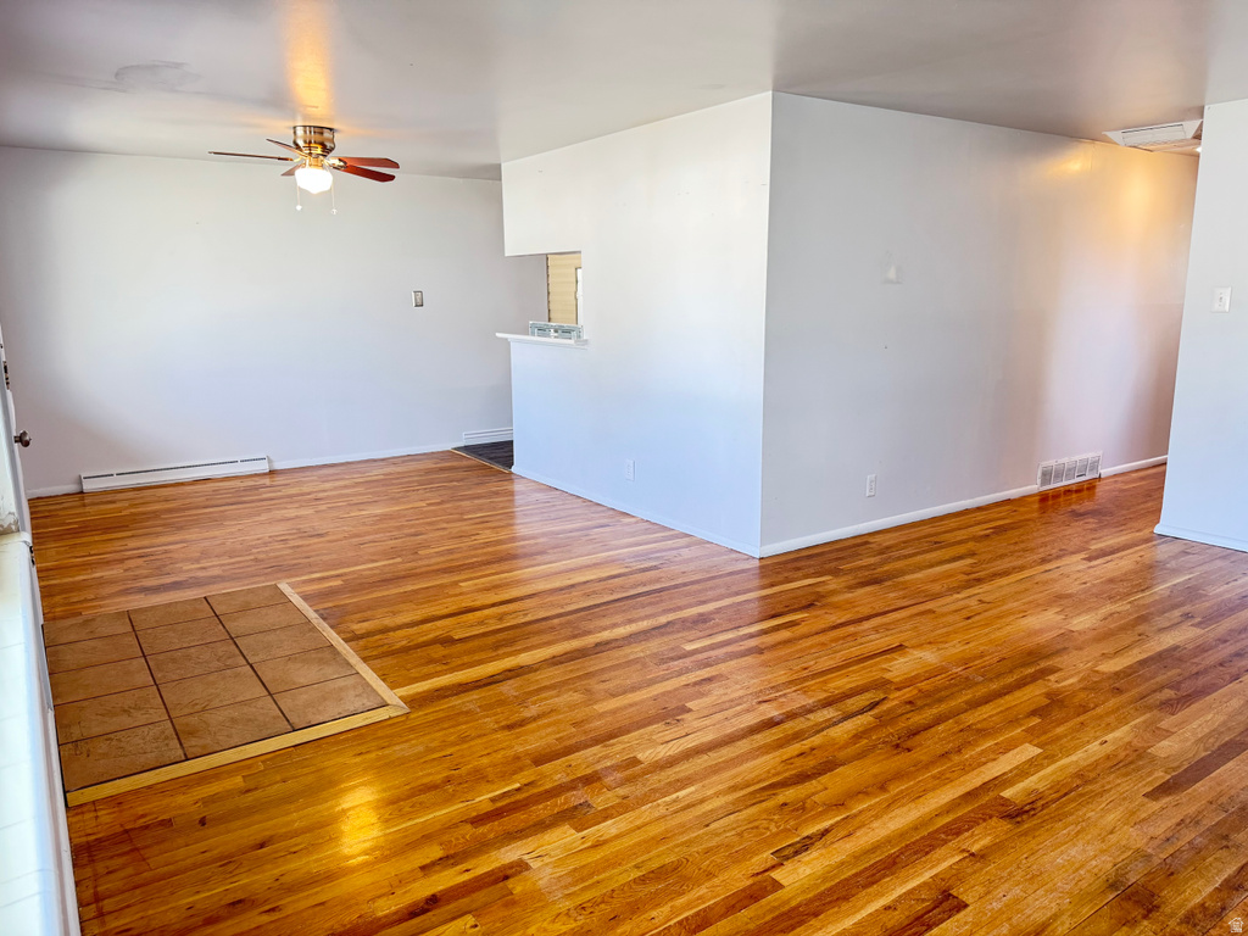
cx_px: 624
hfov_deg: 71.6
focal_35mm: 24
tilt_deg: -12.5
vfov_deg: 56.8
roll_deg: -0.2
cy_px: 468
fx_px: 865
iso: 250
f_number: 1.78
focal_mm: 6.76
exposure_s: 1/60
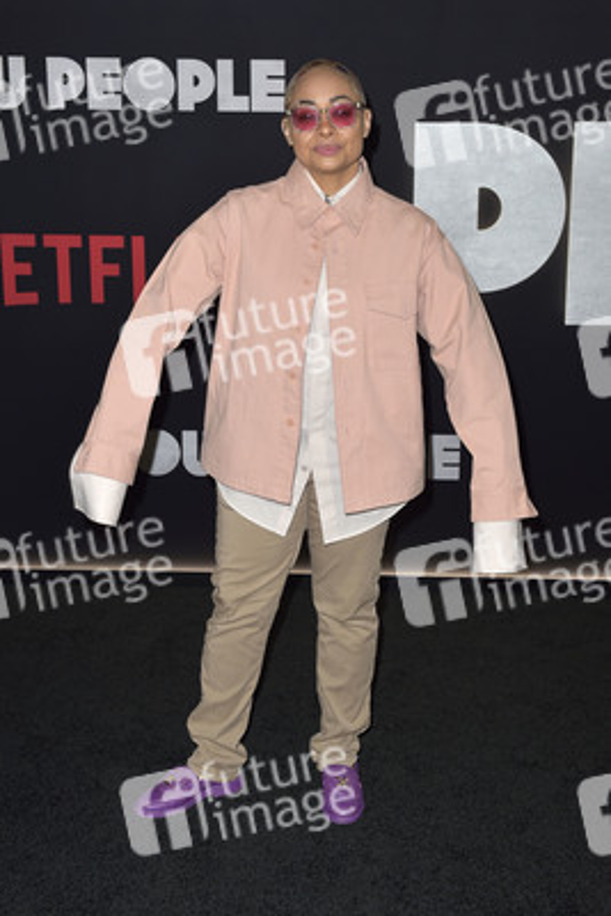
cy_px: 458
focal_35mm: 50
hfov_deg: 27.0
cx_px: 306
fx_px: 1272
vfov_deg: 39.6
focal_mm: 50
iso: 400
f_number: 6.3
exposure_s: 1/250
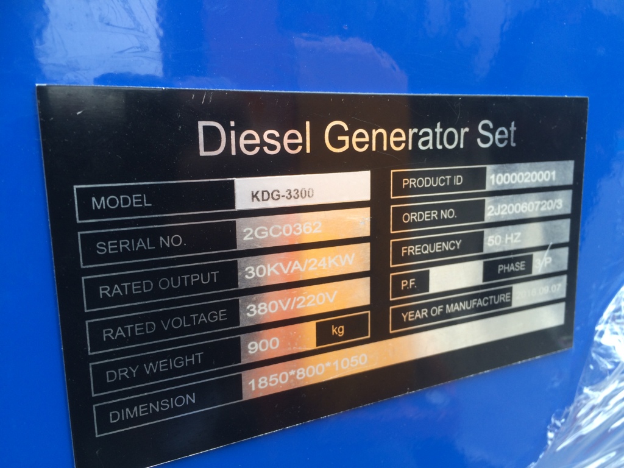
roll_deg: -0.1
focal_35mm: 29
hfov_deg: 61.7
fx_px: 523
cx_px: 312
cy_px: 234
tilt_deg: -9.5
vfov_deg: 48.2
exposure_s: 1/33
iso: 32
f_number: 2.2
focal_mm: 4.15
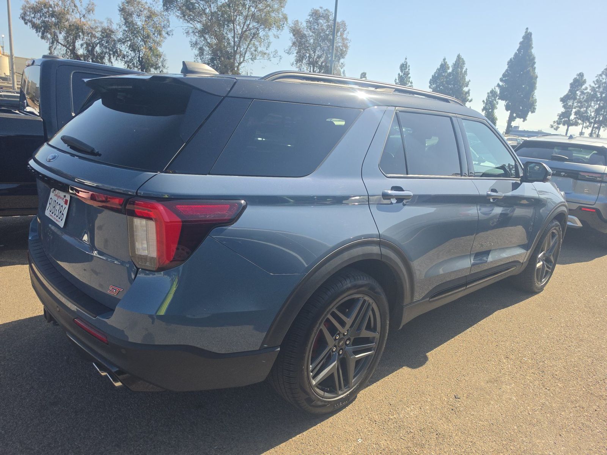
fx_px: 403
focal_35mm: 23
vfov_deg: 58.9
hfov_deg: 73.9
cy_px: 228
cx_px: 304
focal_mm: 6.5
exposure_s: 1/4332
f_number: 1.4
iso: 64
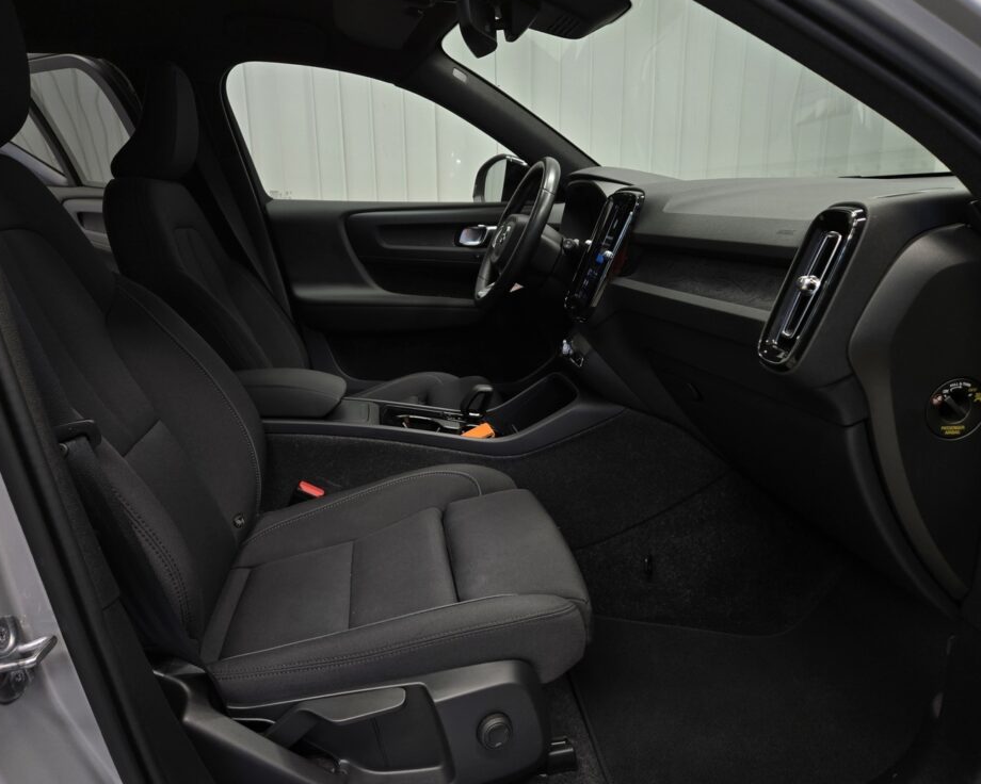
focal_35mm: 25
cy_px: 392
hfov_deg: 68.1
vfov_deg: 56.8
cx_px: 469
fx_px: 726
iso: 80
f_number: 1.8
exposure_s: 1/50
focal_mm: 5.4
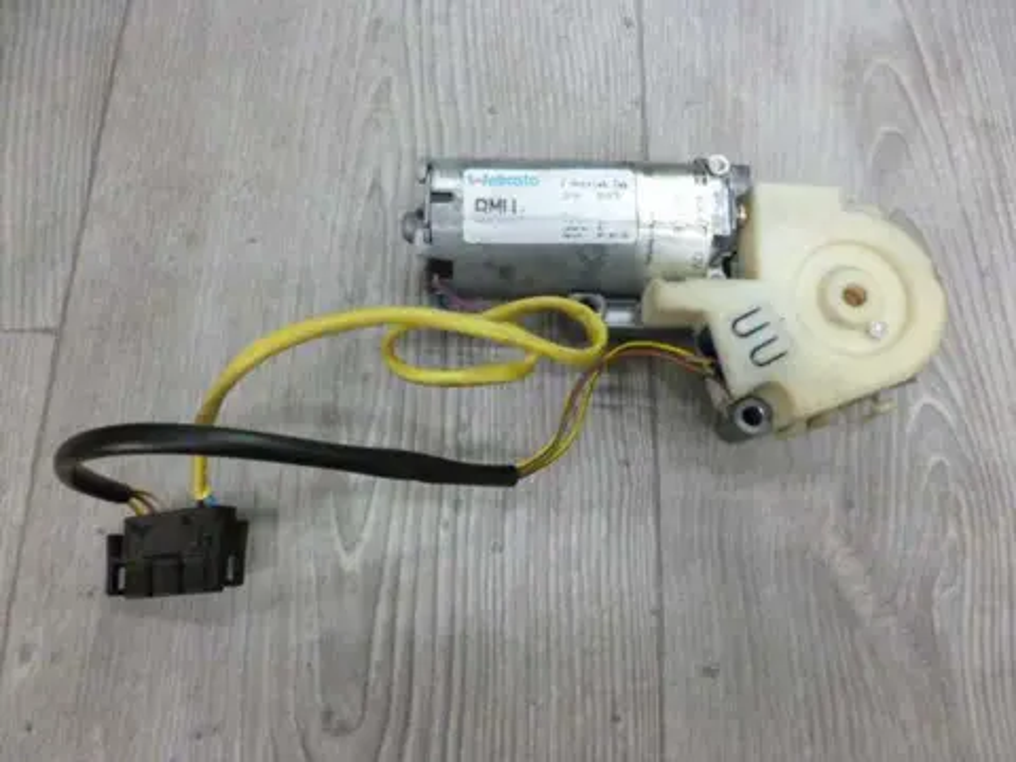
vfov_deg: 56.8
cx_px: 508
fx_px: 704
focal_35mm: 24
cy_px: 381
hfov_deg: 71.6
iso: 800
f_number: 2.5
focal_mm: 4.3
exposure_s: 1/60
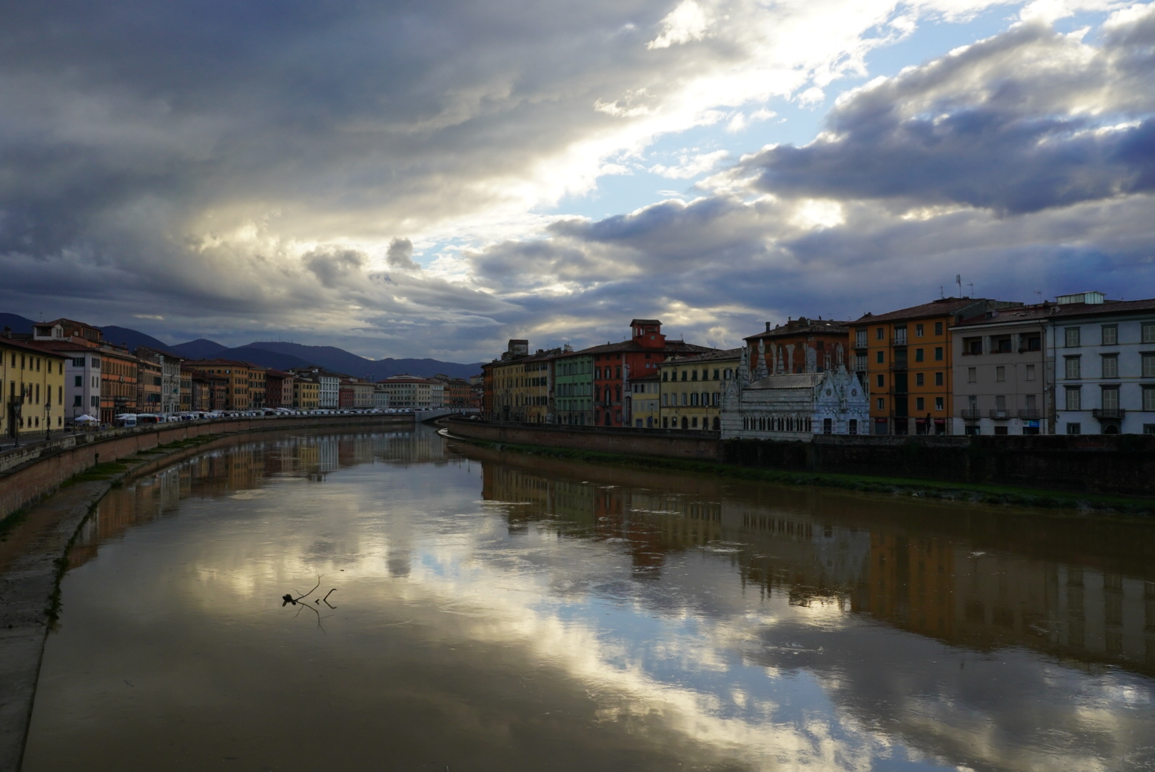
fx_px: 899
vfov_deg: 46.5
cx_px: 578
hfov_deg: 65.4
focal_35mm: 28
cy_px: 386
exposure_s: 1/200
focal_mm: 28
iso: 800
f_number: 20
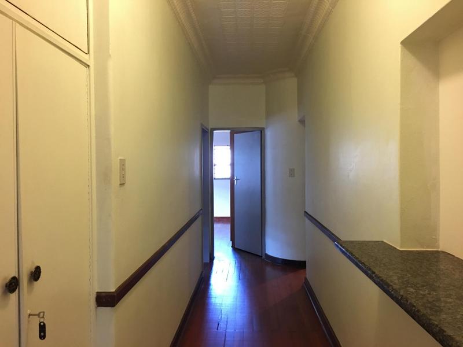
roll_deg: -0.2
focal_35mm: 29
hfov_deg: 61.7
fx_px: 388
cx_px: 232
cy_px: 174
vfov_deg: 48.2
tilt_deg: +0.5
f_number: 2.2
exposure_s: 1/8
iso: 125
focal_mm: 4.15
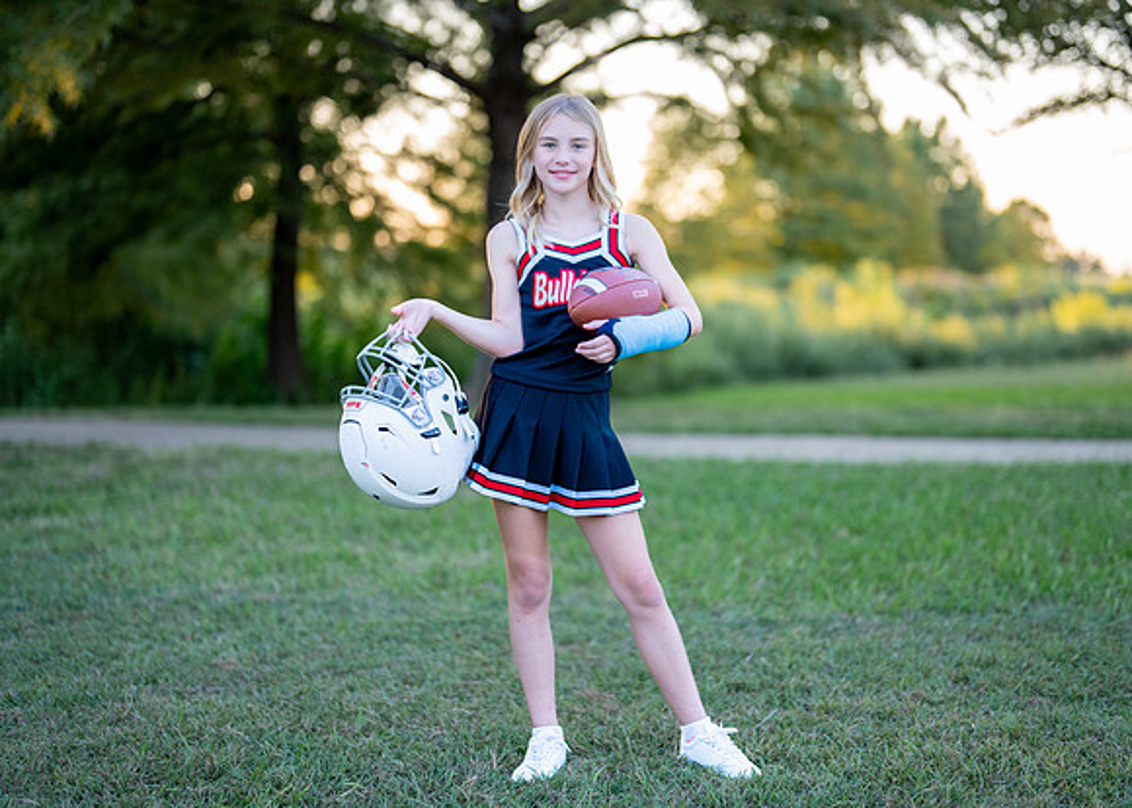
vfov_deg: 24.3
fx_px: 1874
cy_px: 367
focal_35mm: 58
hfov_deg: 33.6
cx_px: 583
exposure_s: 1/1000
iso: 320
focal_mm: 50
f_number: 1.2
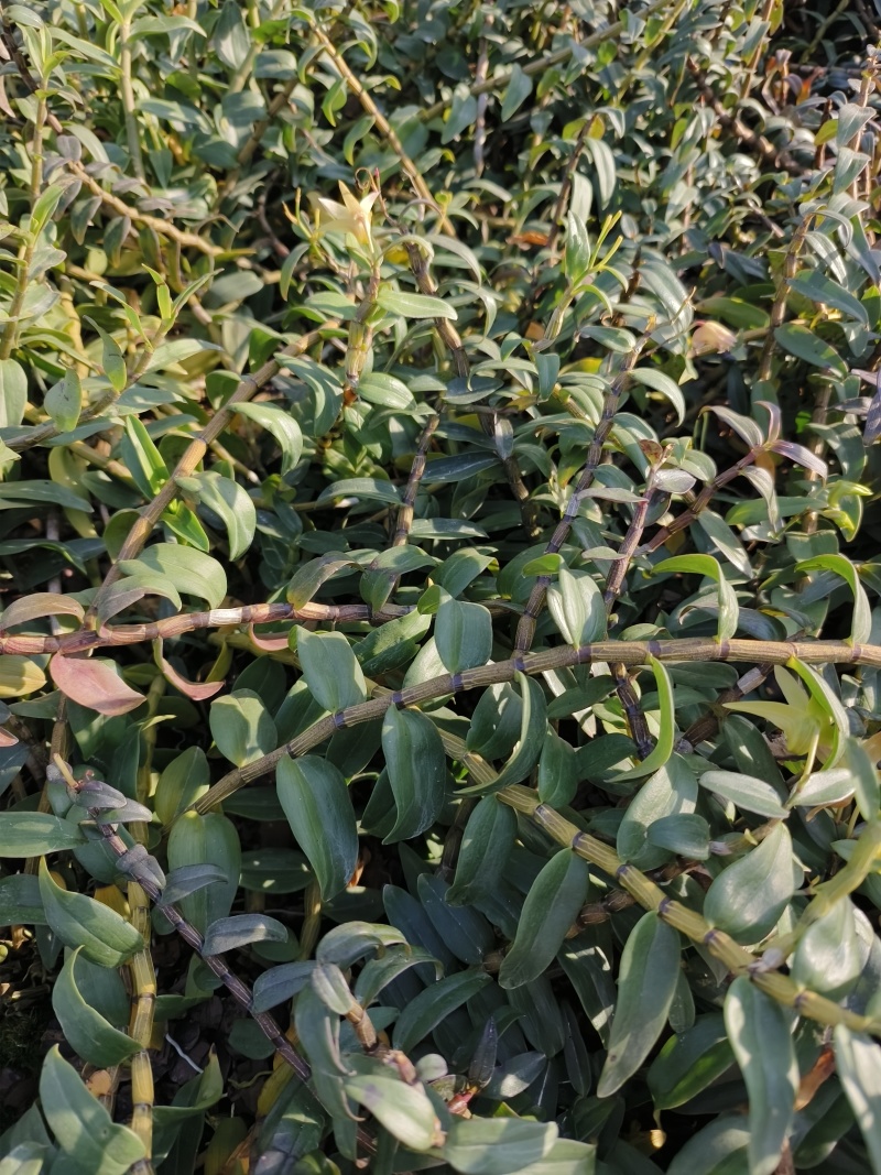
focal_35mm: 23
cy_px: 588
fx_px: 781
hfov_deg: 58.9
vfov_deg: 73.9
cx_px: 440
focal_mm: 5.5
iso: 72
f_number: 1.75
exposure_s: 1/171
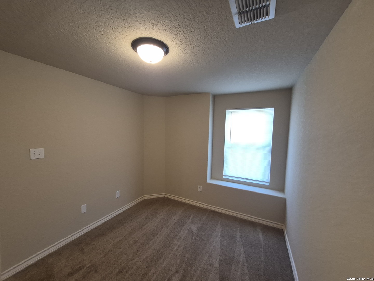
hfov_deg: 106.2
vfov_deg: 89.9
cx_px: 187
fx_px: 140
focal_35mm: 13
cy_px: 140
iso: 200
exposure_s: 1/60
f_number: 2.2
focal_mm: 1.74
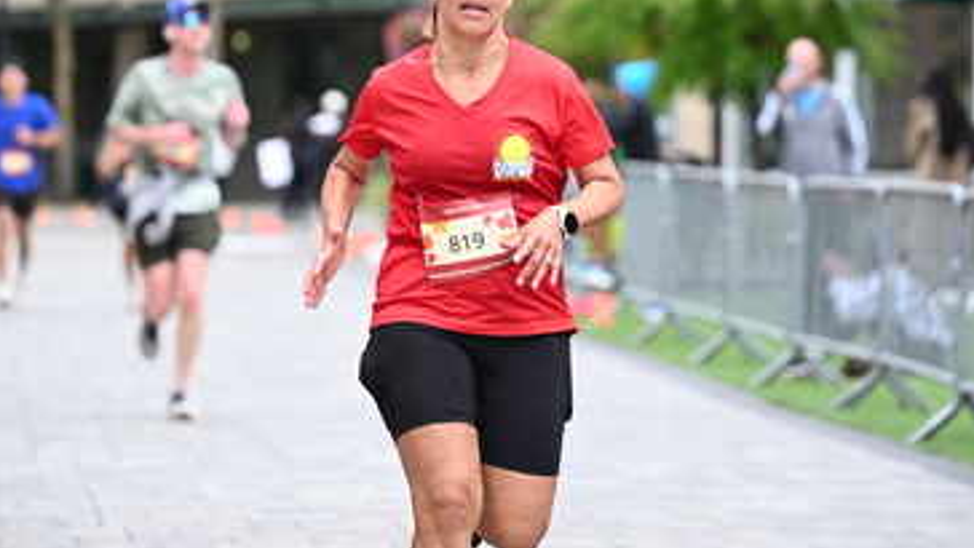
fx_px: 4908
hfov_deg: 11.3
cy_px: 64
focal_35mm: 190
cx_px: 486
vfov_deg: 6.4
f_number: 2.8
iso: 640
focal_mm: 120
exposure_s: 1/1600
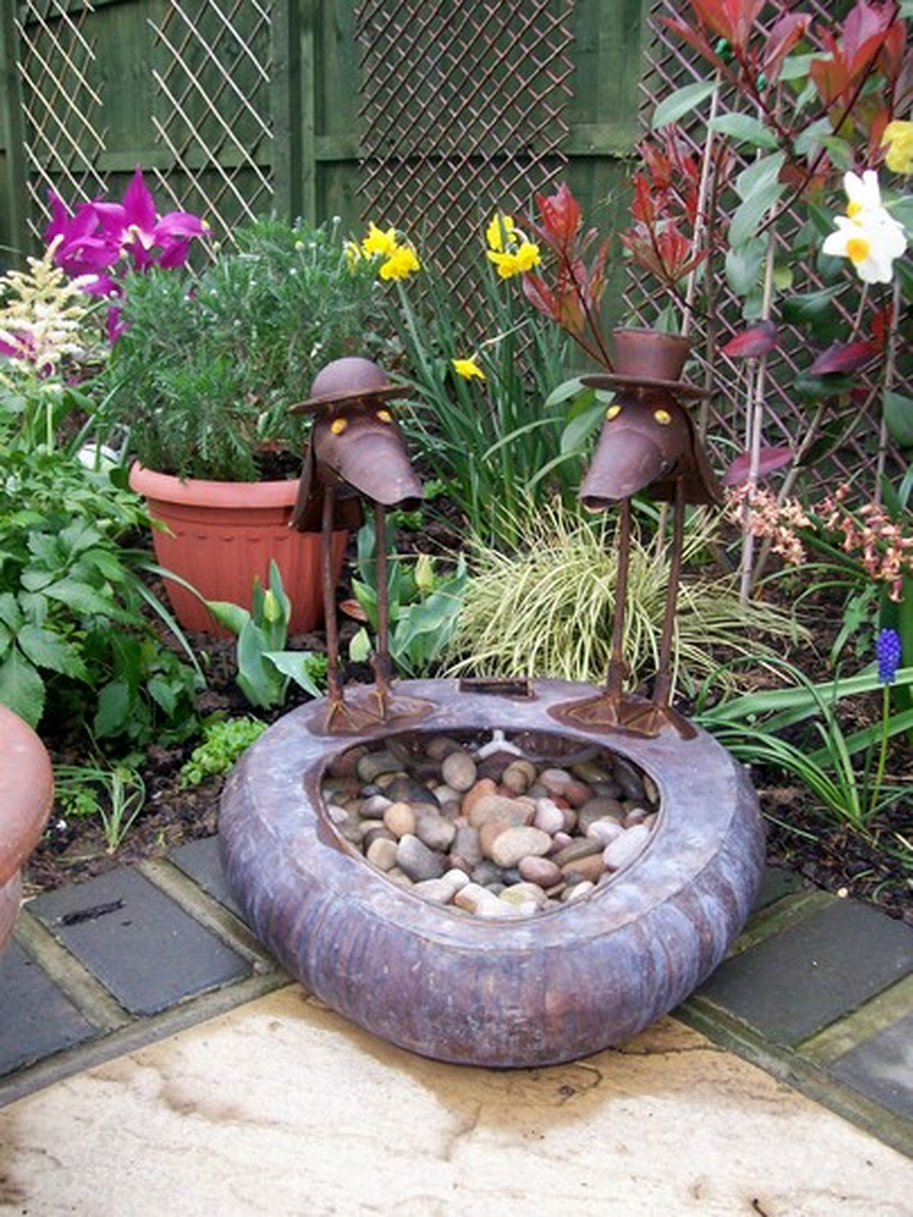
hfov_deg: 39.7
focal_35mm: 36
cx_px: 456
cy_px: 608
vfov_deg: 51.4
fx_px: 1266
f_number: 2.7
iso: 80
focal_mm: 6
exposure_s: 1/64
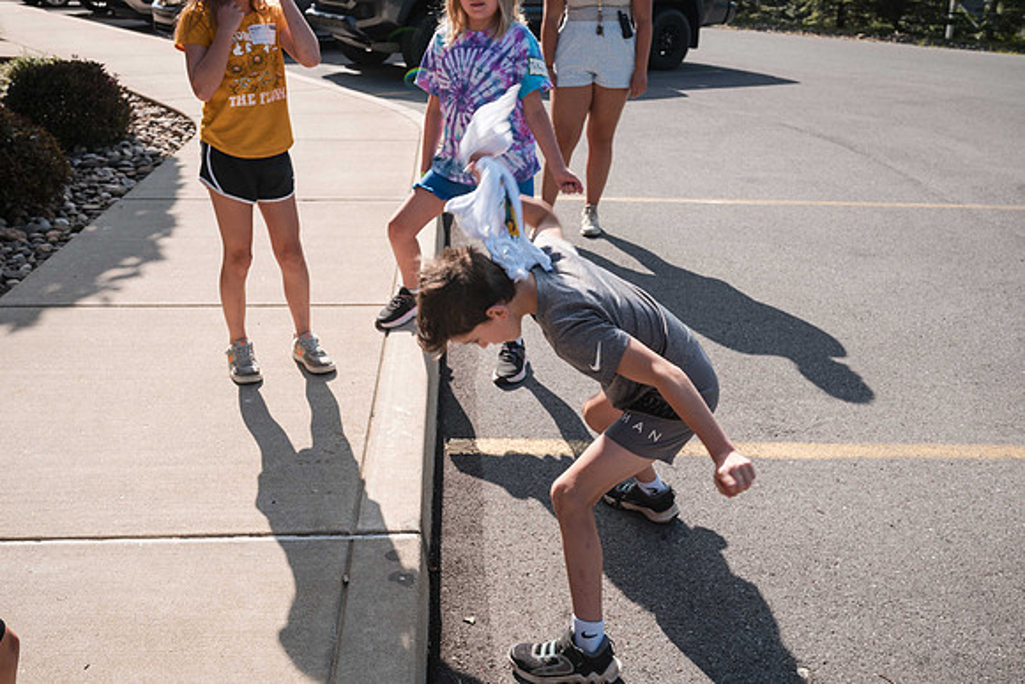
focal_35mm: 33
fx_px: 937
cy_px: 336
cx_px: 502
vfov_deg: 40.1
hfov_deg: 57.4
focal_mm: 30
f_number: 6.3
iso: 100
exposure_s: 1/320
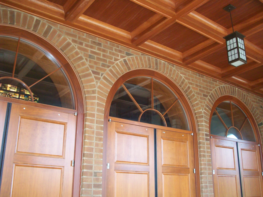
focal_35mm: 37
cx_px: 132
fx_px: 281
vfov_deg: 38.7
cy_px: 98
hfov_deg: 50.1
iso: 160
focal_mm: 6.2
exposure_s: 1/72.5
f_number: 2.8
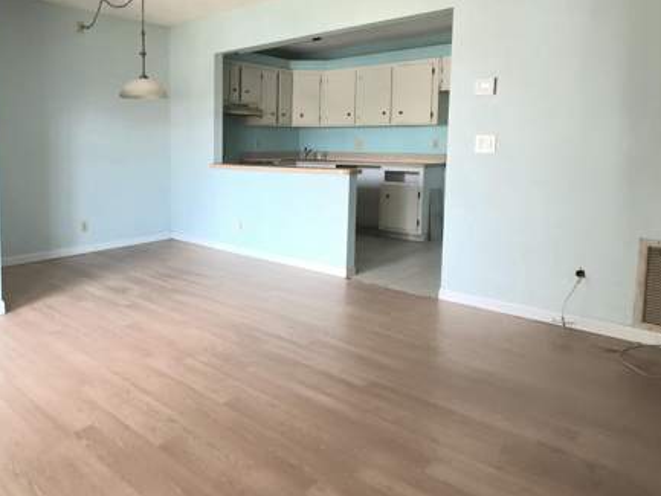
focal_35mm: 24
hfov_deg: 69.0
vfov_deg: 56.2
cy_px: 186
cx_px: 208
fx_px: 458
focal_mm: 2.2
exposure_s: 1/40
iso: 100
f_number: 1.9
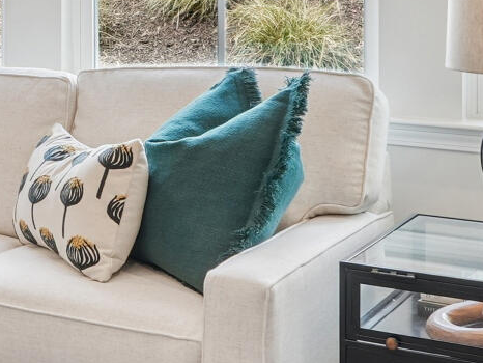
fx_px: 1382
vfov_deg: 14.6
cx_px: -299
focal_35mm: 99
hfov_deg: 17.3
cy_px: -49
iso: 100
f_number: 11
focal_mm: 16
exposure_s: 1/3
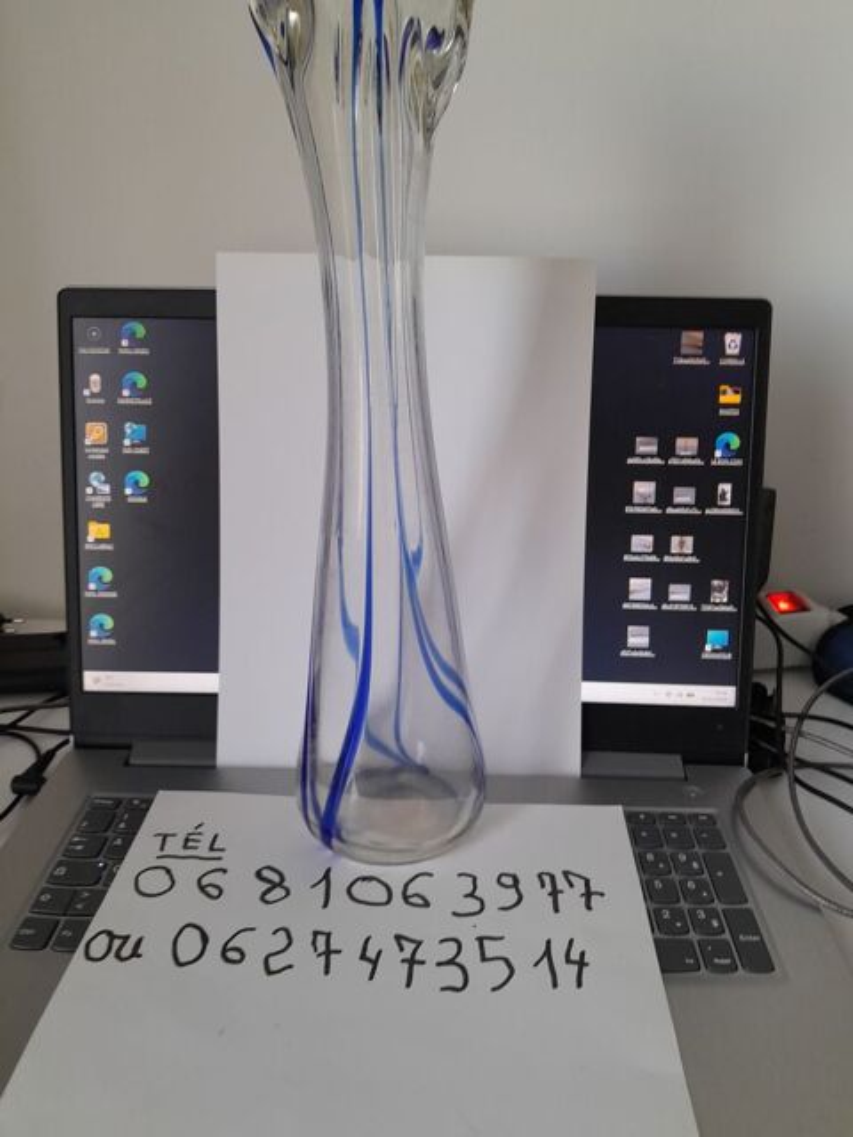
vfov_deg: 67.3
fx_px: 854
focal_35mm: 26
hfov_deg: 53.1
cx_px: 426
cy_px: 568
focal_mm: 3.98
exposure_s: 1/50
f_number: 1.8
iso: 160
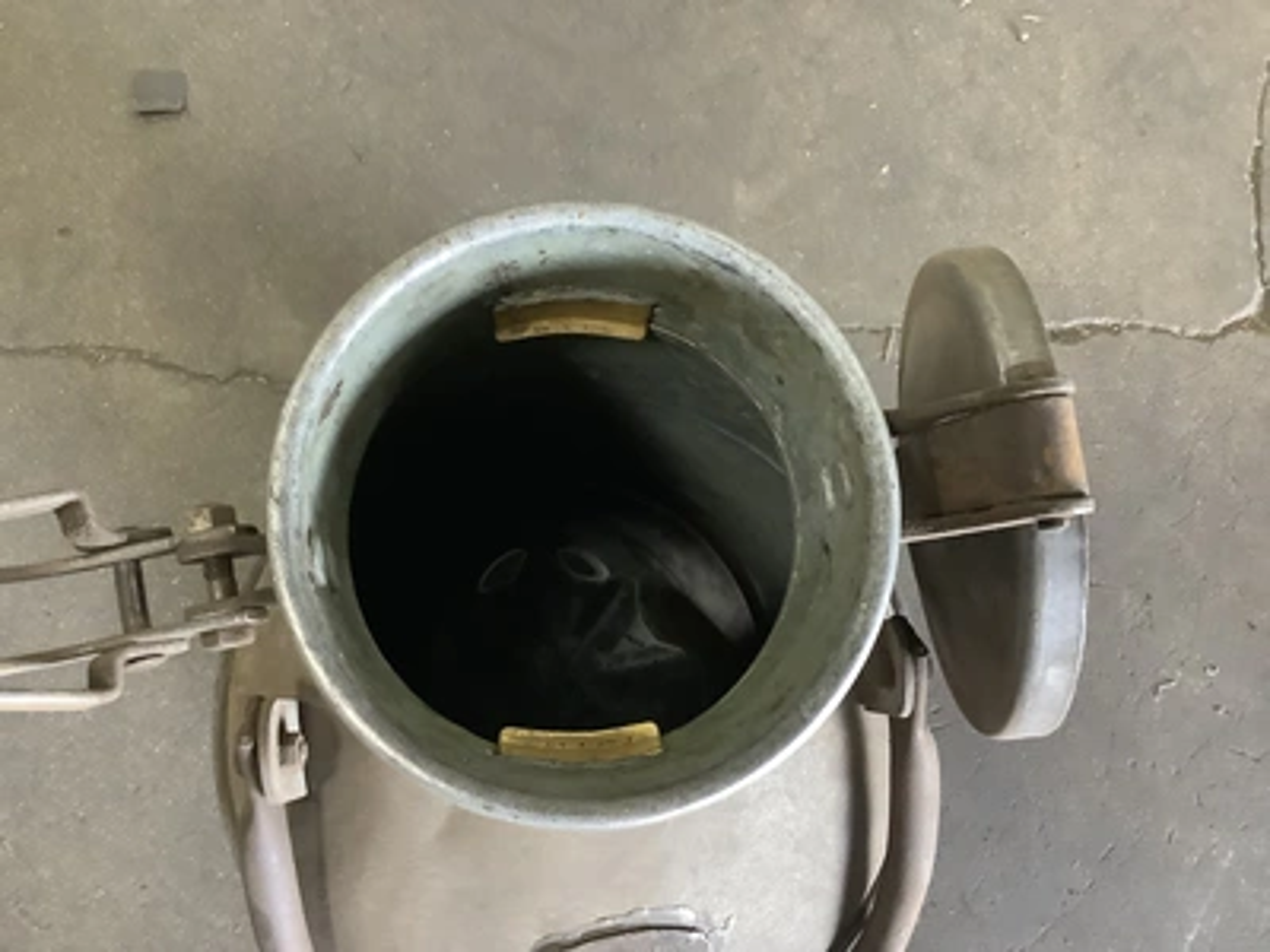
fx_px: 1137
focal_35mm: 31
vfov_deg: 45.4
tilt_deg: -81.6
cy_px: 476
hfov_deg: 58.4
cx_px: 635
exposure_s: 1/30
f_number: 2.4
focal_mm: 3.3
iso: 400
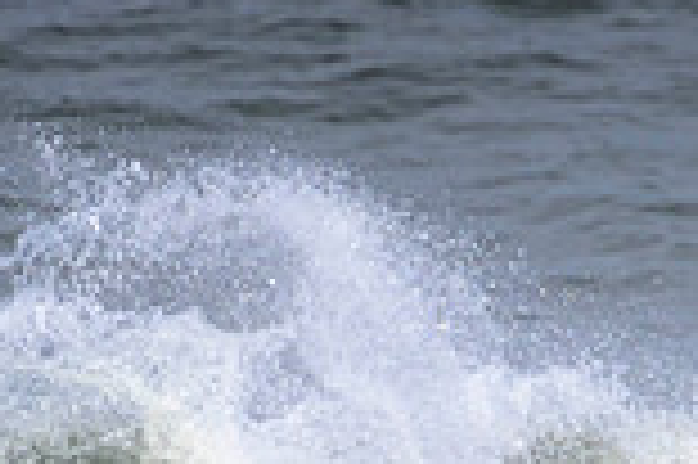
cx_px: 540
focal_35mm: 2993
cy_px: 633
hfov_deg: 0.7
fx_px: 57969
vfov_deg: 0.5
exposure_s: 1/2000
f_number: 11
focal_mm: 800
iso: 720
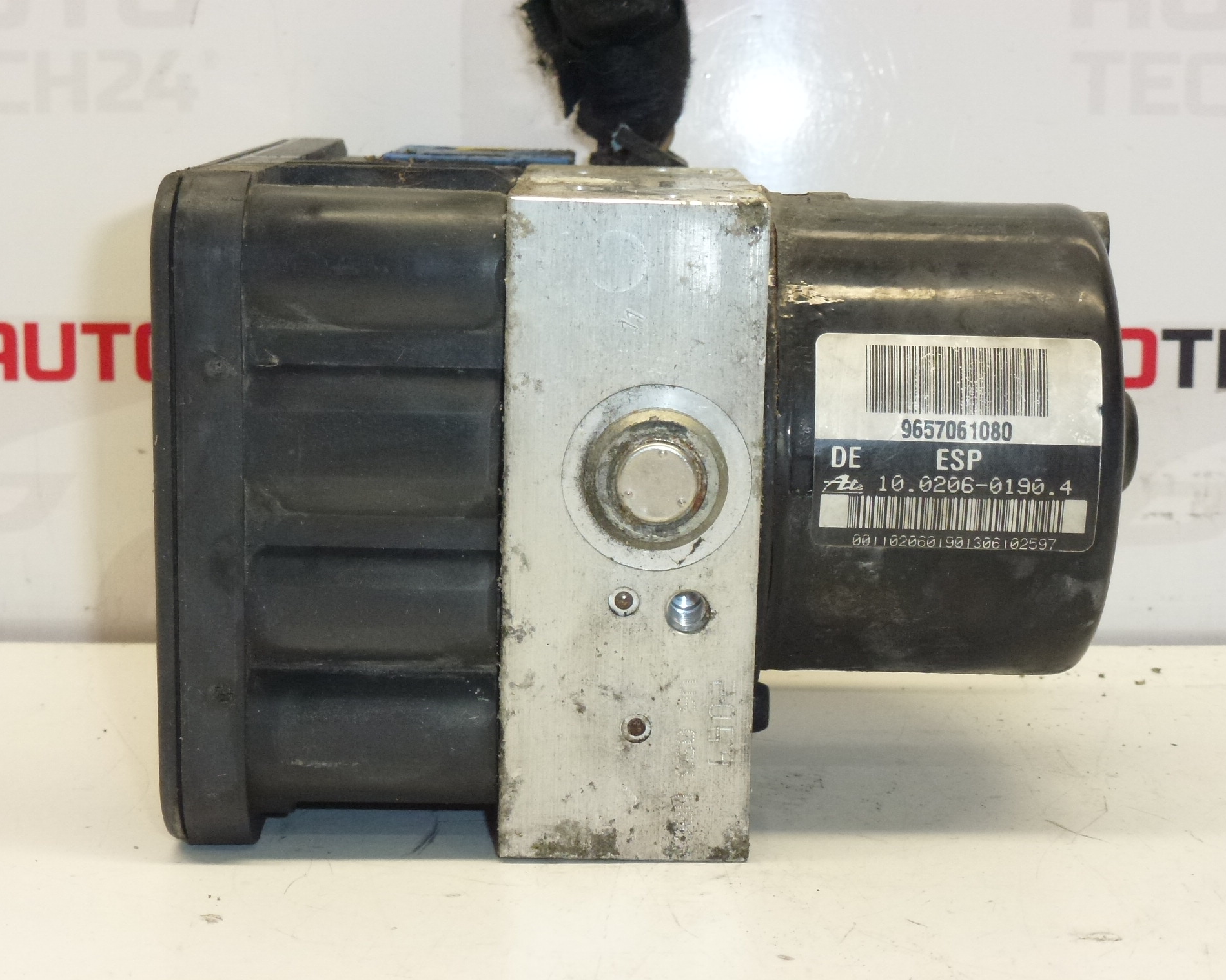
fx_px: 2177
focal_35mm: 60
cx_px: 634
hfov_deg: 31.5
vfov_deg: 25.4
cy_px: 490
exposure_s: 1/100
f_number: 4.4
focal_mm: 10.1
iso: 400
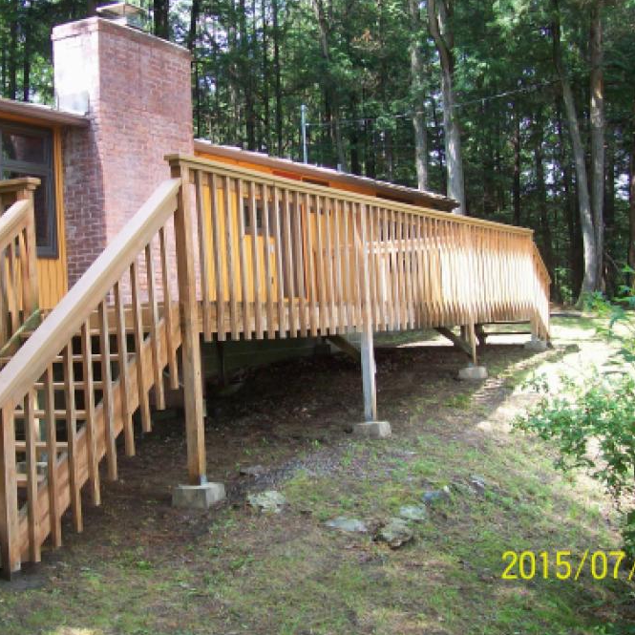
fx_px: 1017
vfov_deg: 34.7
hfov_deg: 34.5
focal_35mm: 49
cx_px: 240
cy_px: 287
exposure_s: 1/112
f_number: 2.7
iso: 80
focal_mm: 6
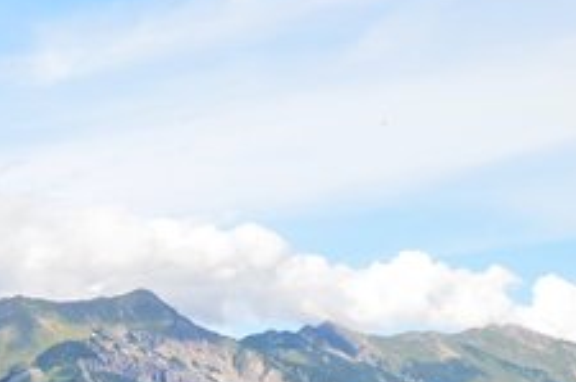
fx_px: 1533
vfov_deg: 13.6
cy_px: 518
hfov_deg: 18.0
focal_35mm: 96
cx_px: -379
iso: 320
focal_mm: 18
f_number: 9
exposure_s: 1/125
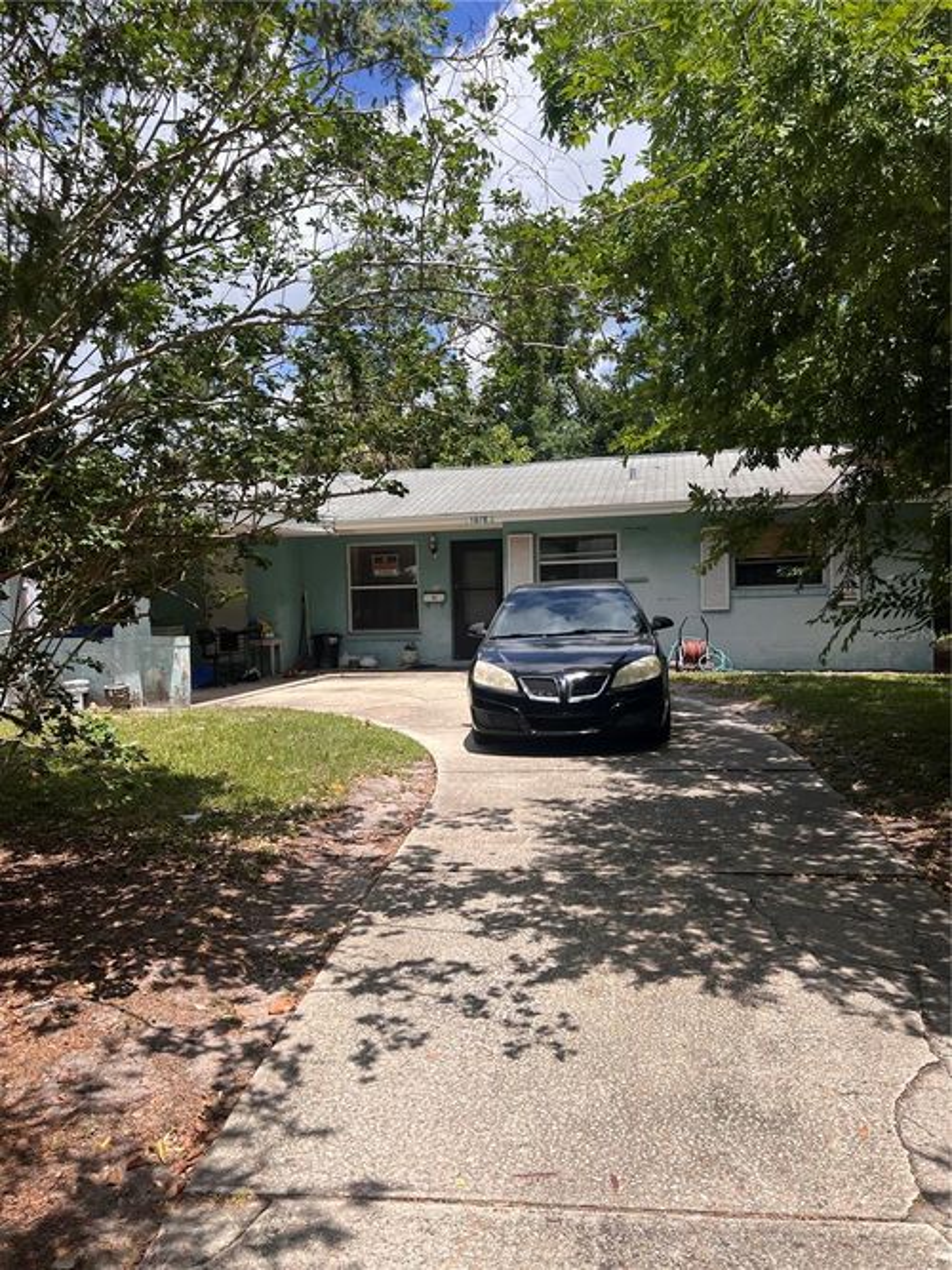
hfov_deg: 53.0
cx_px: 476
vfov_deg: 67.3
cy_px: 635
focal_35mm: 26
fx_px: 954
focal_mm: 5.7
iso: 50
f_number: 1.5
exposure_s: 1/3704
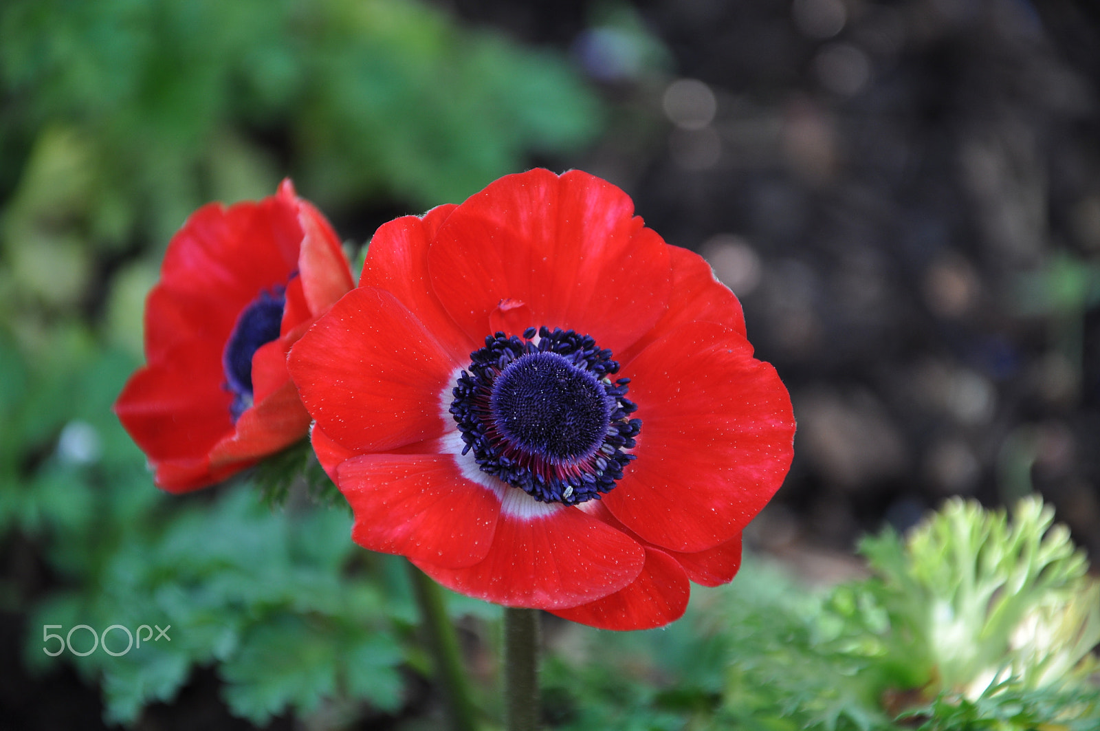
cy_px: 366
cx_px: 550
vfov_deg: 8.7
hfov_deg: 13.1
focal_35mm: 158
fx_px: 4807
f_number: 5.6
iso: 200
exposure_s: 1/40
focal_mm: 105
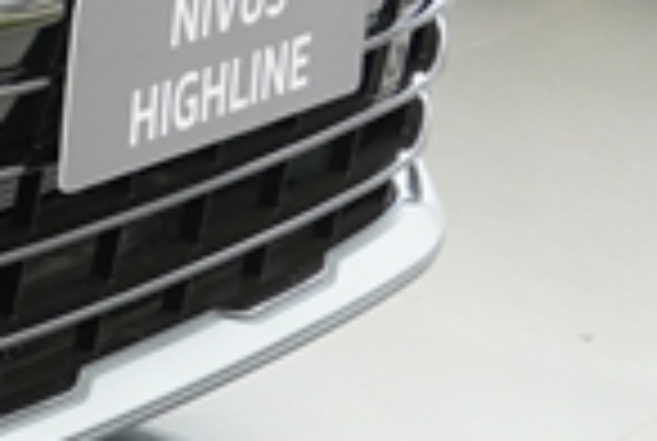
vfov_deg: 6.4
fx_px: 3840
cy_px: -443
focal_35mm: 210
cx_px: -1210
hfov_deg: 8.4
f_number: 5
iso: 160
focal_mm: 20
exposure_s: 1/100
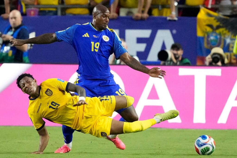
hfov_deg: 3.4
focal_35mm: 600
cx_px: 118
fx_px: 3950
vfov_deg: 2.3
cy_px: 79
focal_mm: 400
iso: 10000
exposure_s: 1/2000
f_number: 4.5
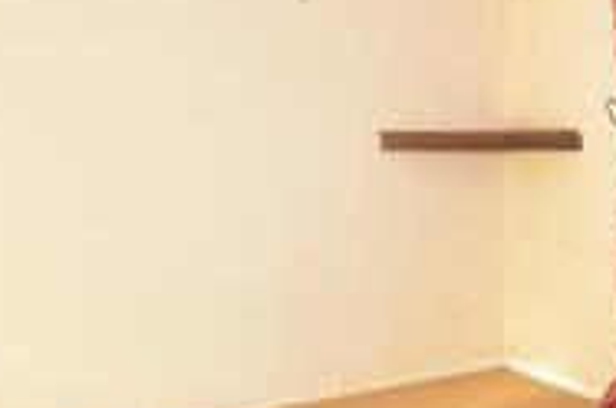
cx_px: 609
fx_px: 986
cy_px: 165
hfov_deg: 32.1
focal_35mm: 58
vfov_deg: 23.4
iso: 200
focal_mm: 11
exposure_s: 1/6
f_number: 5.6
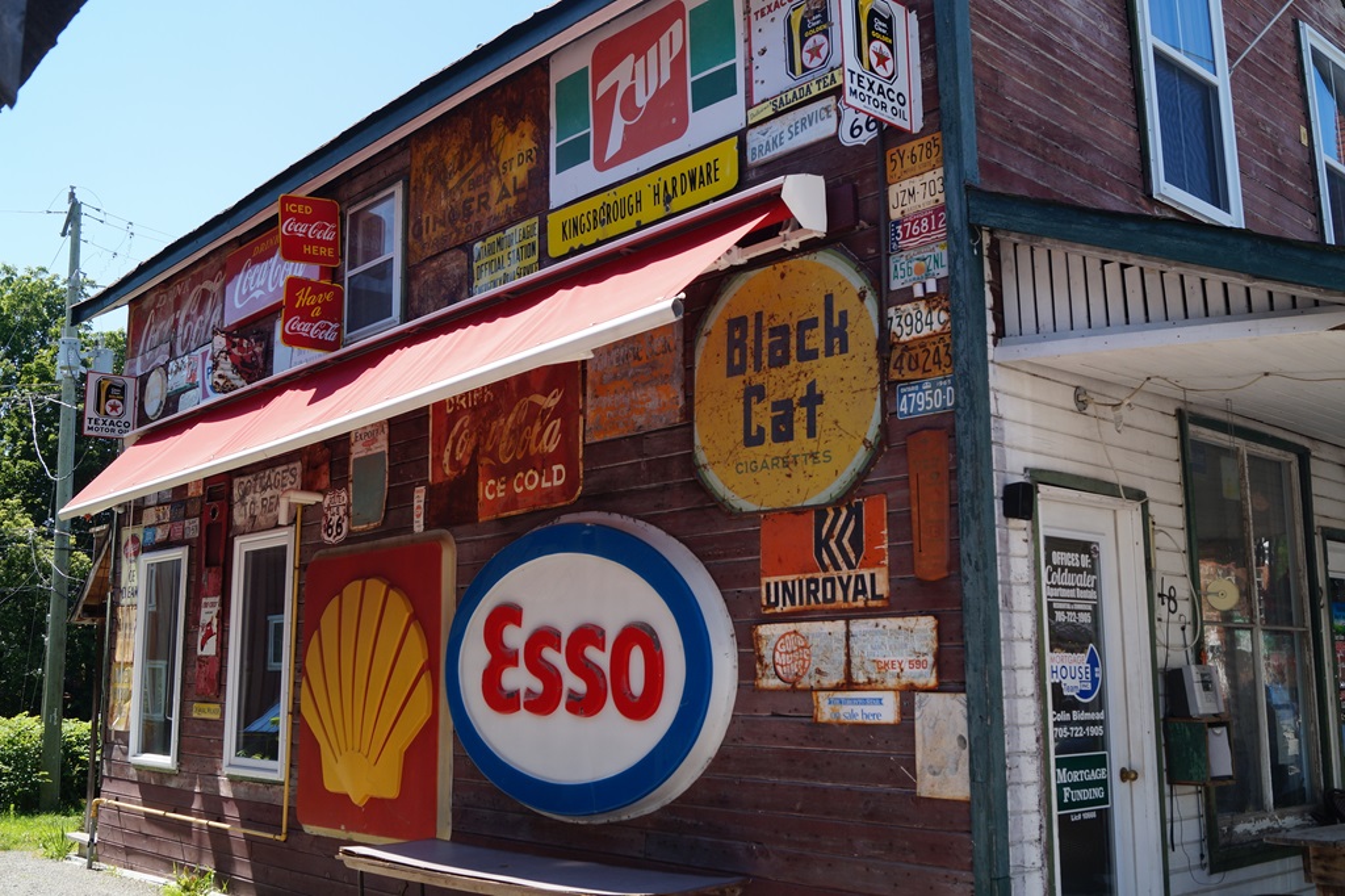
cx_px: 672
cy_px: 448
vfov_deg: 39.9
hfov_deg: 57.2
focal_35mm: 33
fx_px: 1232
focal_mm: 22
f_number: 8
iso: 100
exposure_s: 1/125
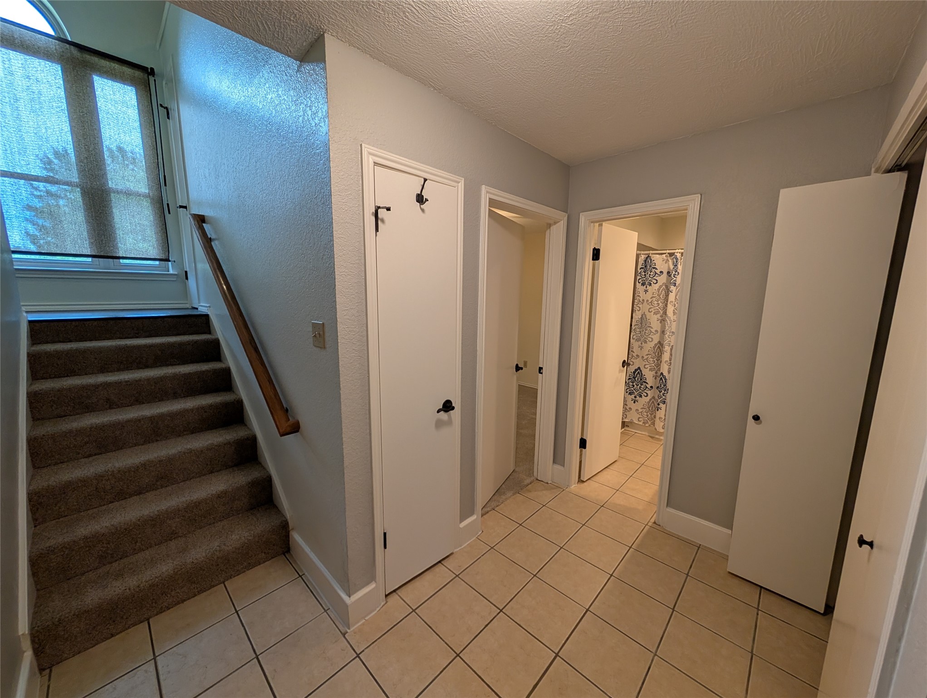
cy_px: 349
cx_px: 464
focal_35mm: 12
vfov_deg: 94.6
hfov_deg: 110.5
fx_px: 322
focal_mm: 2.02
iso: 84
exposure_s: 1/120
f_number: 1.7
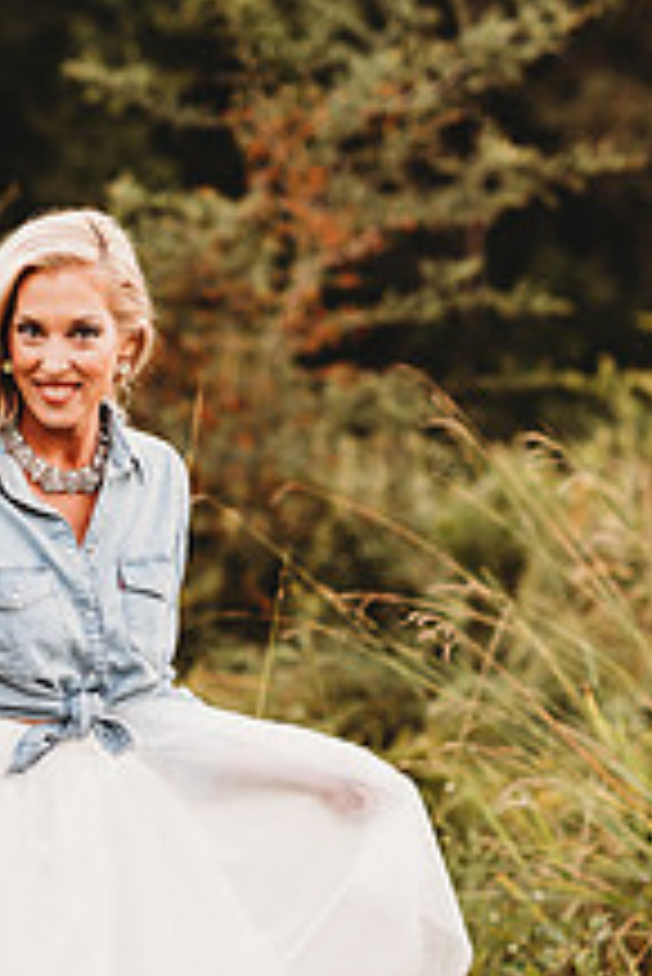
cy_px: 711
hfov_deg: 7.8
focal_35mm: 176
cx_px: 13
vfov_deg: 11.6
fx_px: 4773
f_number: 2.2
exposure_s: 1/125
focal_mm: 85
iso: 125
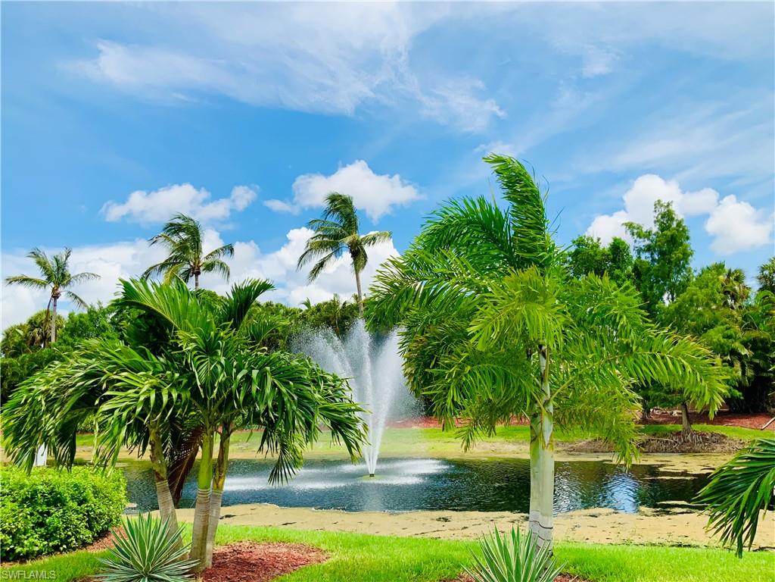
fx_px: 649
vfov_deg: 48.2
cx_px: 388
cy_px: 291
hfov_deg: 61.7
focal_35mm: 29
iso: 20
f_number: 1.8
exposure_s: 1/2427
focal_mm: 3
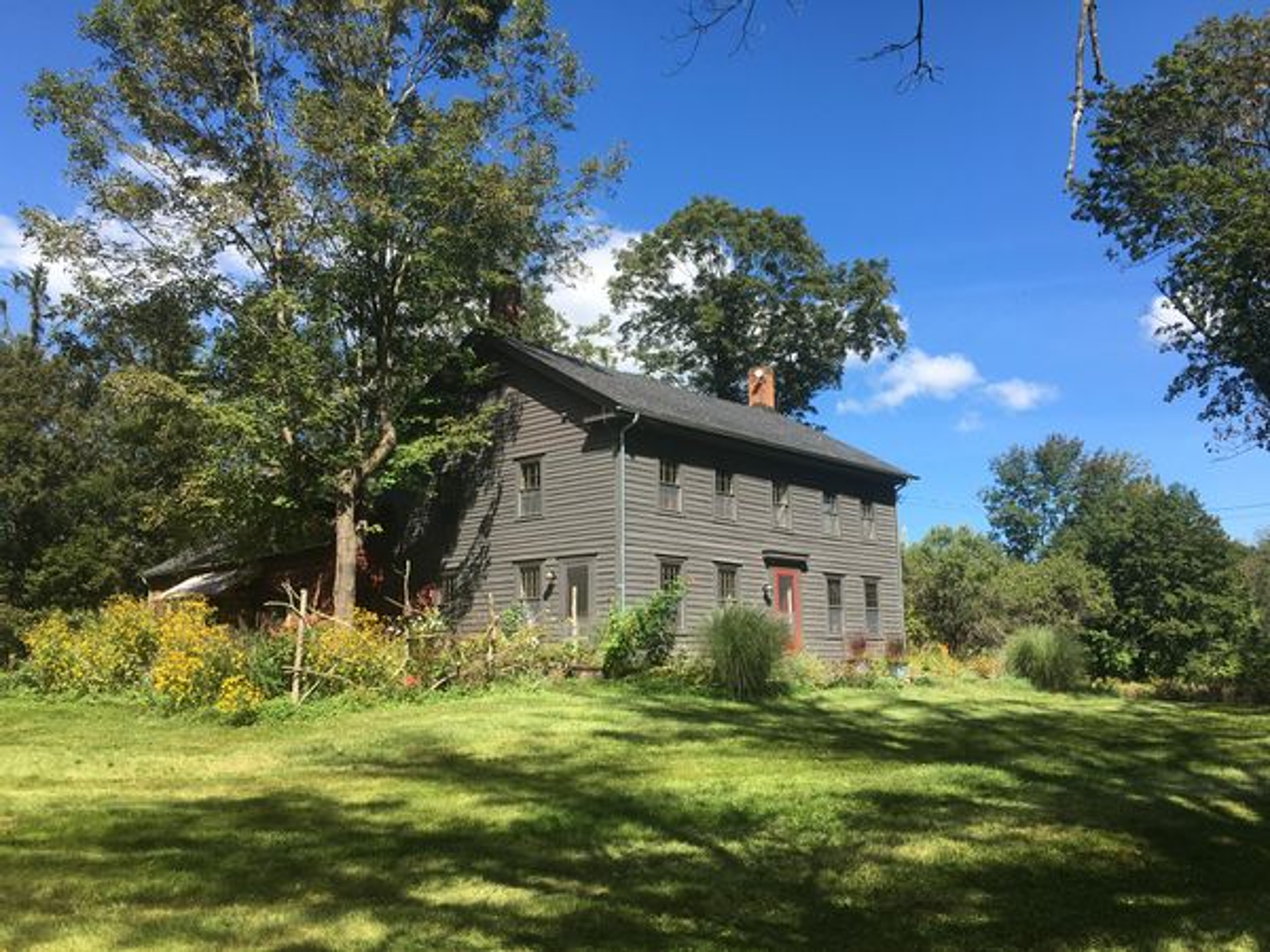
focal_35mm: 29
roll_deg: +0.9
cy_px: 476
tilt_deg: +11.5
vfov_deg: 48.2
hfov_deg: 61.7
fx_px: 1064
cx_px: 635
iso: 25
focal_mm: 4.15
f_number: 2.2
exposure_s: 1/884
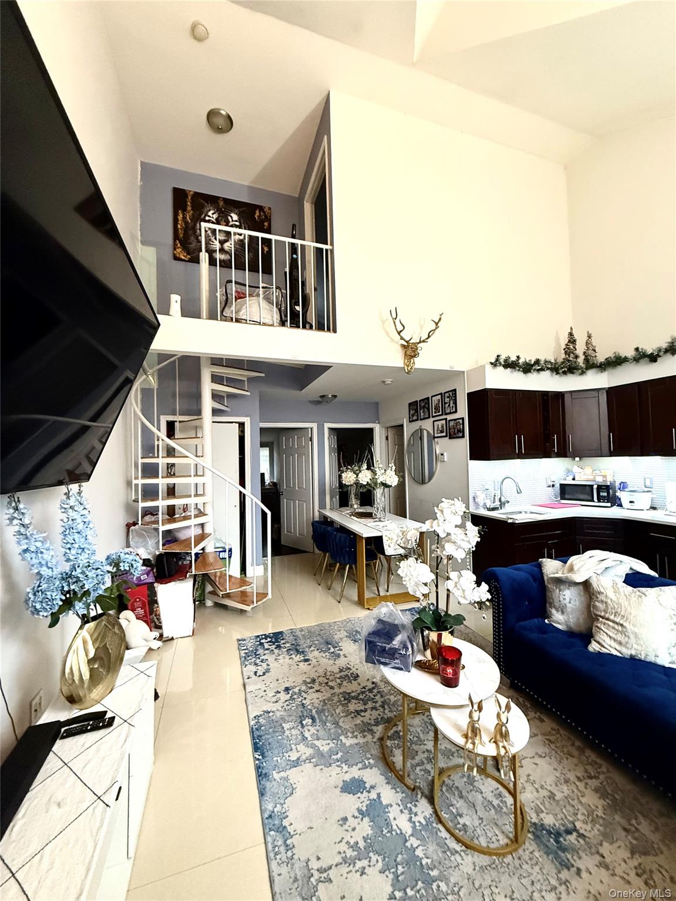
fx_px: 365
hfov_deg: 85.7
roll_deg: +1.0
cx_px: 338
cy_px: 450
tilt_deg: +2.0
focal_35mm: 14
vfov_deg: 102.1
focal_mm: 2.22
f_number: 2.2
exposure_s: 1/60
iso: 640
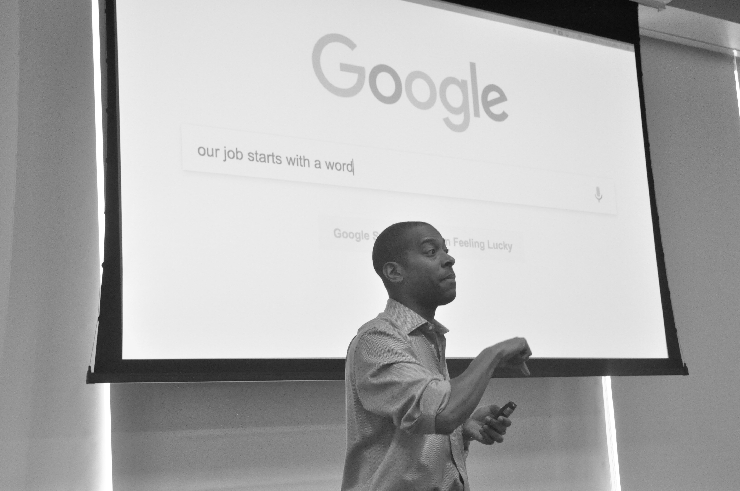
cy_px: 246
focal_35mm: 57
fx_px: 1170
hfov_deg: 35.1
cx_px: 370
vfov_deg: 23.7
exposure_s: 1/100
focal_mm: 38
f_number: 7.1
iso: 3200
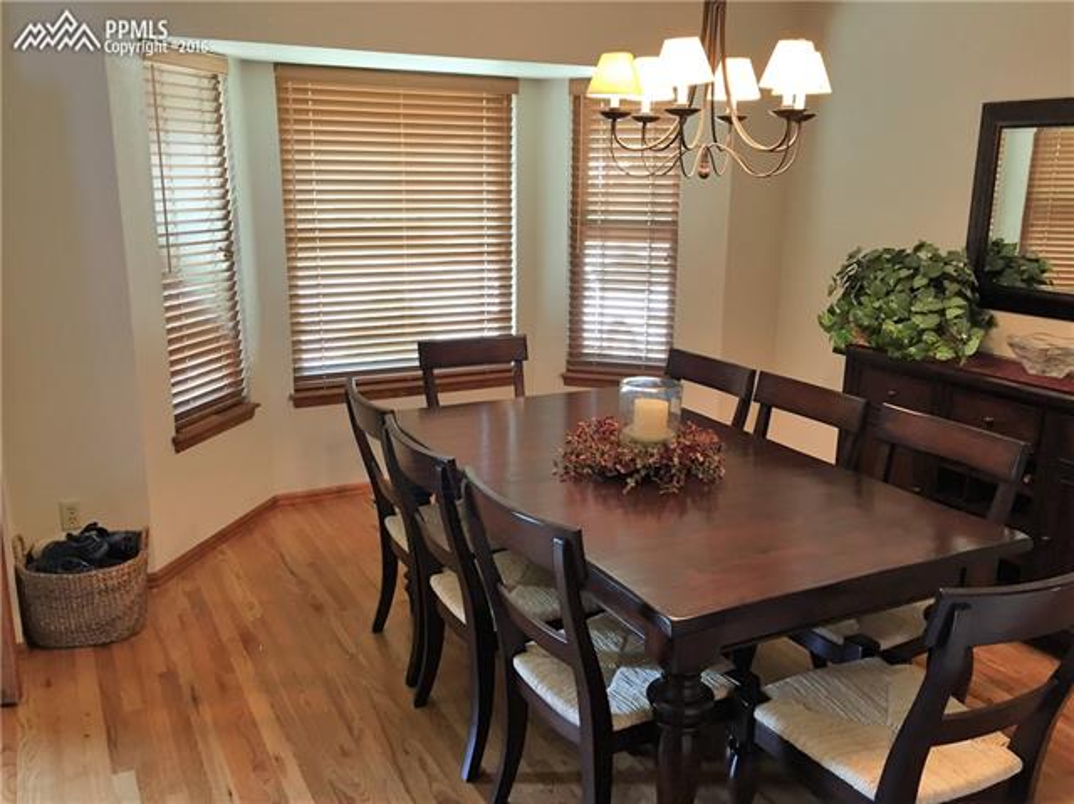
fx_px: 899
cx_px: 537
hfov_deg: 61.7
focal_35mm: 29
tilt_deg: -14.1
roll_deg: -0.7
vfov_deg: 48.2
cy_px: 402
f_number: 2.2
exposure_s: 1/30
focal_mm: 4.15
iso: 80
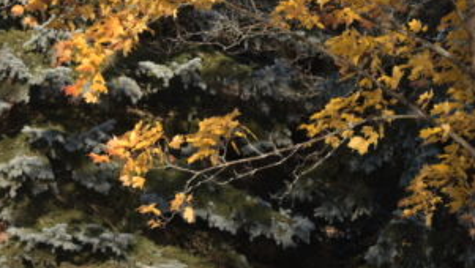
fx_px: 3366
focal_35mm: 267
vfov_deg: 4.6
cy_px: 203
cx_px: 175
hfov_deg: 8.1
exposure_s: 1/400
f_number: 3.5
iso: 100
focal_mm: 50
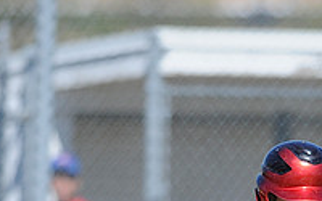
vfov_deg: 1.3
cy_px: 307
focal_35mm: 1030
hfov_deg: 2.0
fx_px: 9039
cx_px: 231
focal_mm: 300
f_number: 4
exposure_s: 1/1600
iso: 200
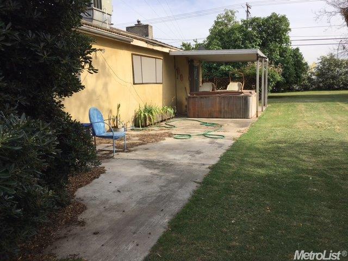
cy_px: 130
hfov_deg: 61.7
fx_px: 292
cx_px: 174
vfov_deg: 48.2
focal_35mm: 29
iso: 25
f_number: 2.2
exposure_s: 1/1026
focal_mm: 4.15
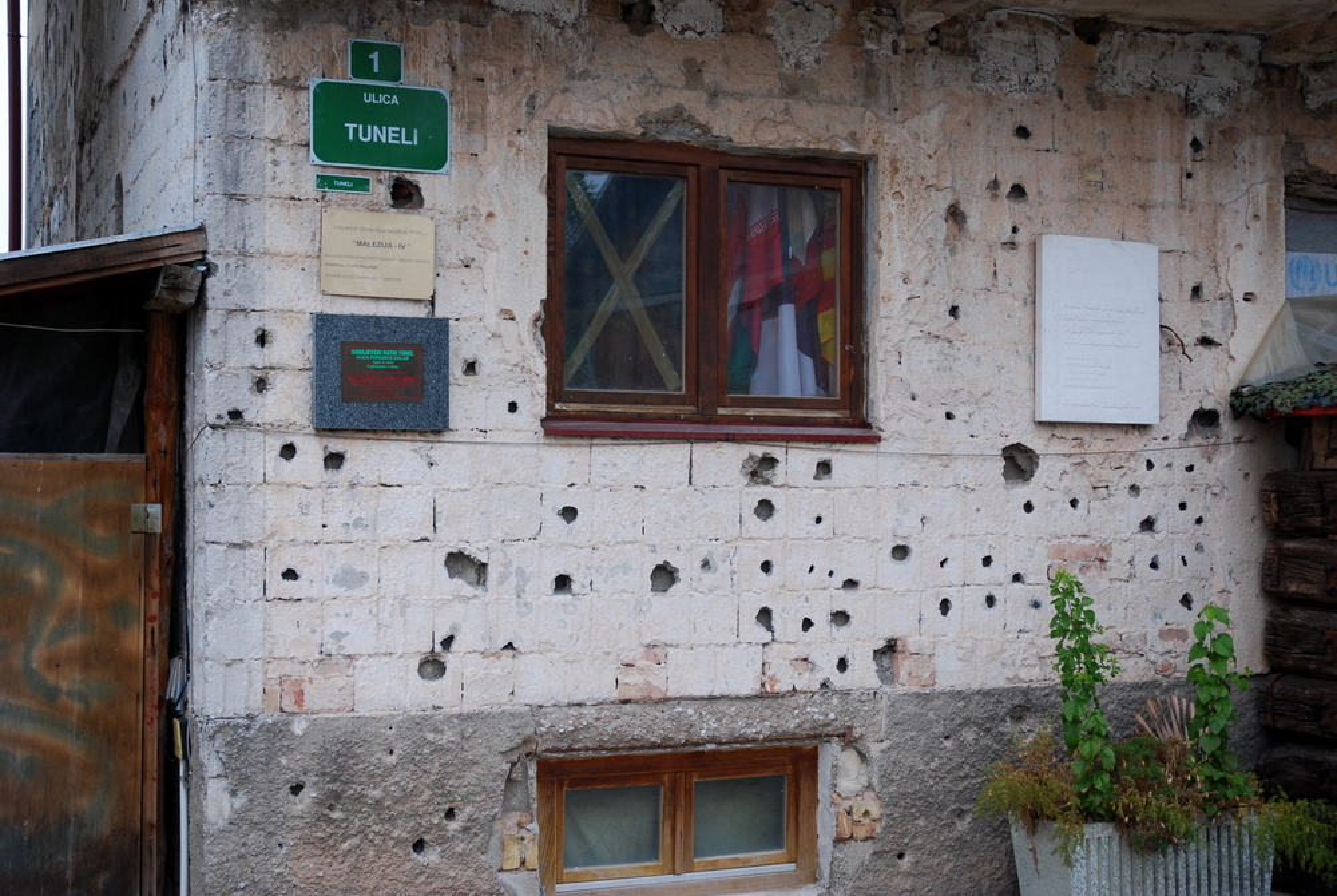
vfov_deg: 26.6
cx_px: 668
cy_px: 448
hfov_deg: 38.8
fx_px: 1897
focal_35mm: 51
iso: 200
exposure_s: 1/60
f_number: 4.2
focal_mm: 34
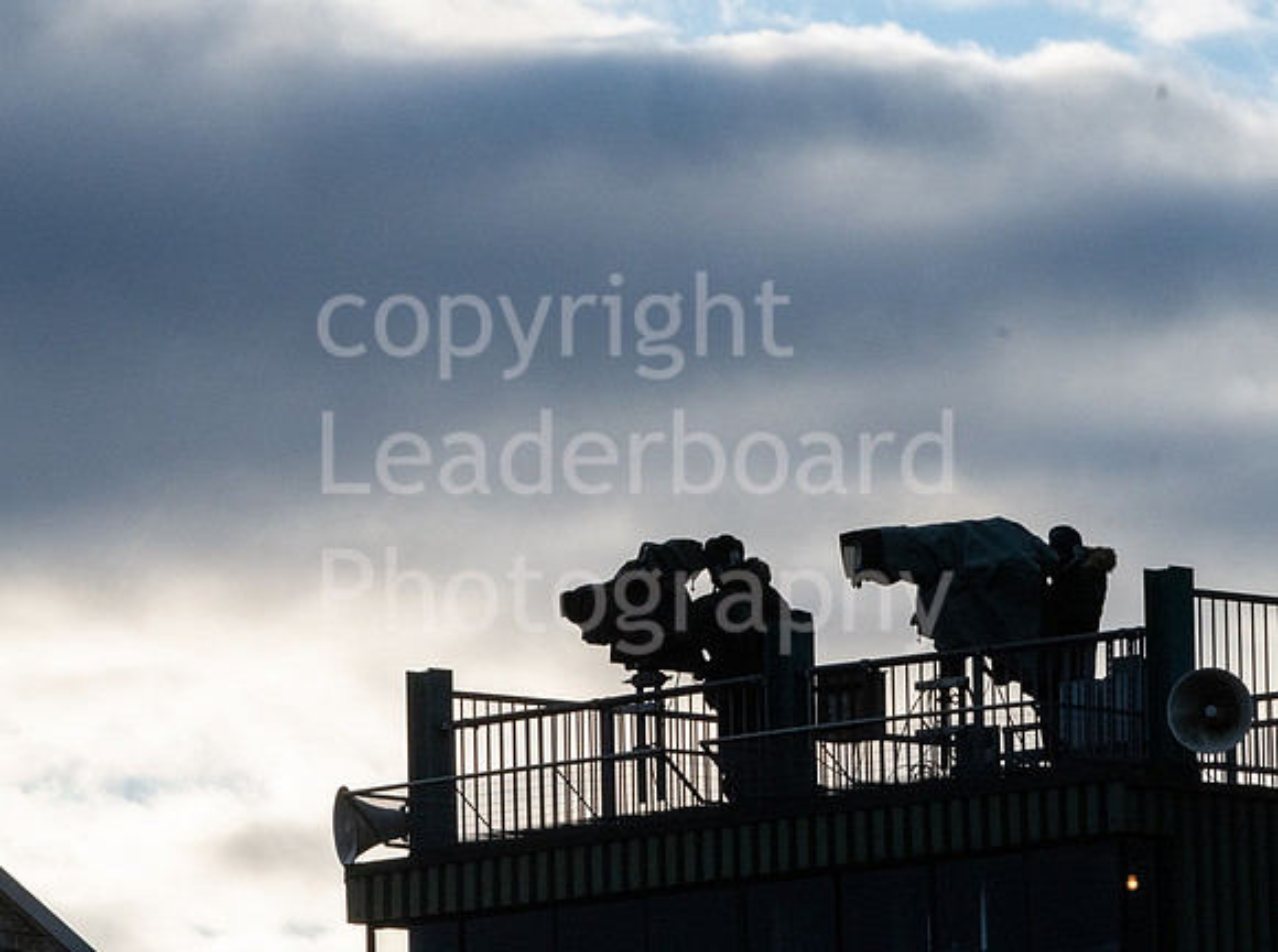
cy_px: 468
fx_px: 14516
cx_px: 552
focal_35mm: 394
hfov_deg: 5.0
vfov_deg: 3.8
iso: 2000
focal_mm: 240
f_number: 13
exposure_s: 1/4000
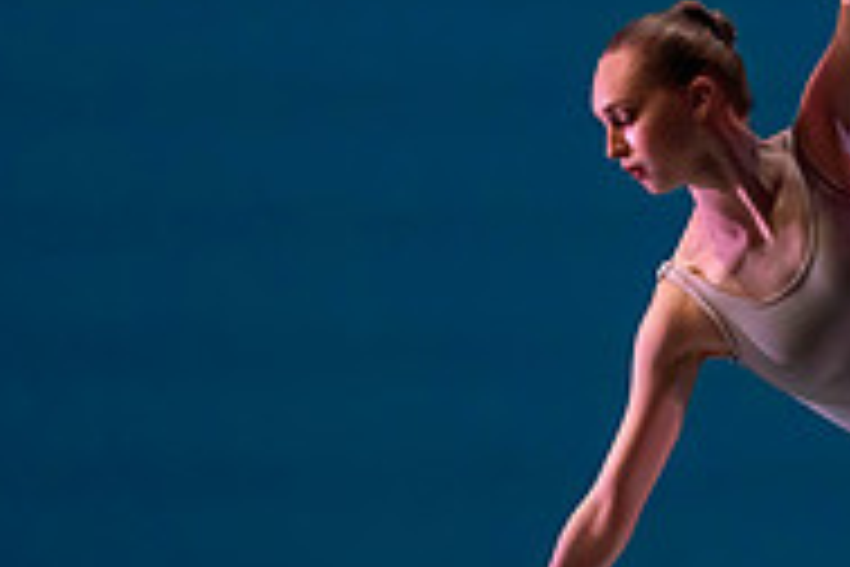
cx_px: 822
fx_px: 25474
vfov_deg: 1.3
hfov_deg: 1.9
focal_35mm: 1079
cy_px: 418
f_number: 5.6
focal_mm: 303
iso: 16000
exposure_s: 1/400
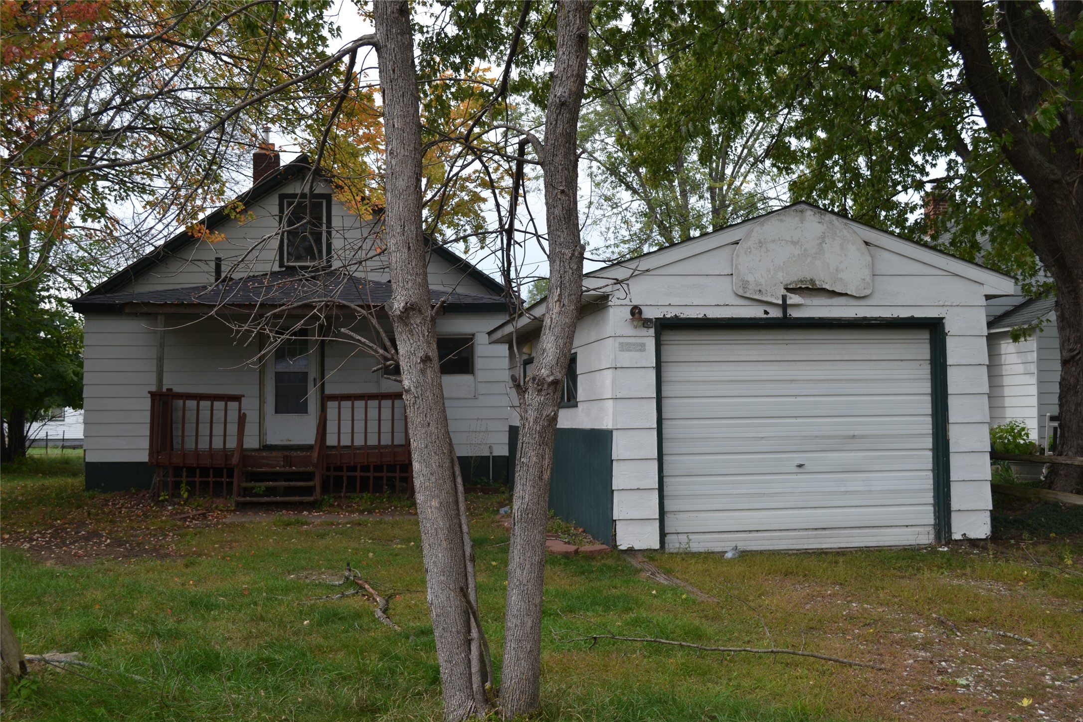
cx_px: 542
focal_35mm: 39
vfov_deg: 34.2
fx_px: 1173
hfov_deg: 49.6
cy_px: 361
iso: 100
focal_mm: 26
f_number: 5.6
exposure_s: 1/125
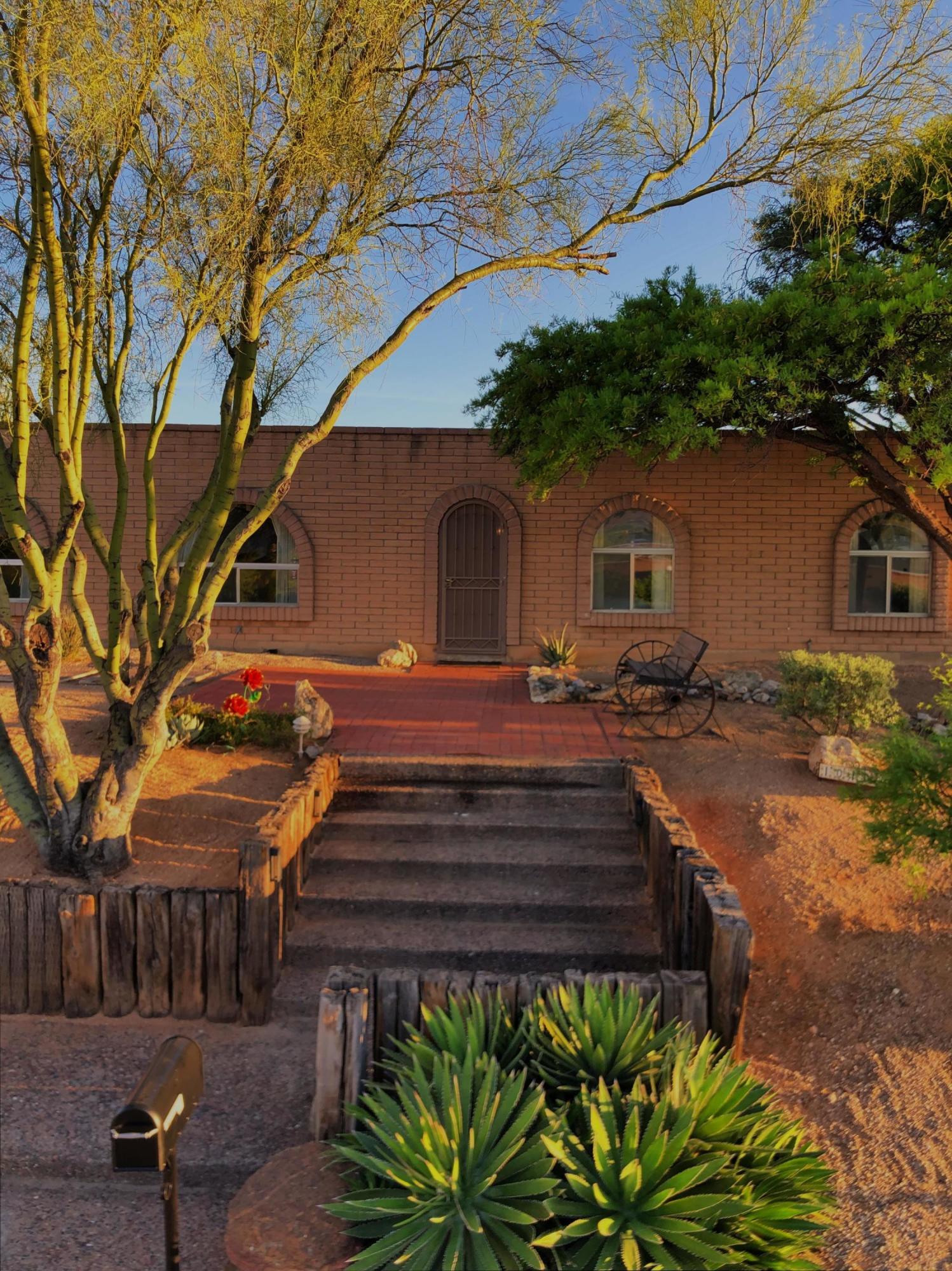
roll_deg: -0.5
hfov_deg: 49.7
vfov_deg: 63.5
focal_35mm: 28
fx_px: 1028
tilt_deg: -1.6
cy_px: 636
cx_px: 476
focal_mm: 4
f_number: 1.8
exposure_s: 1/1799
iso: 20
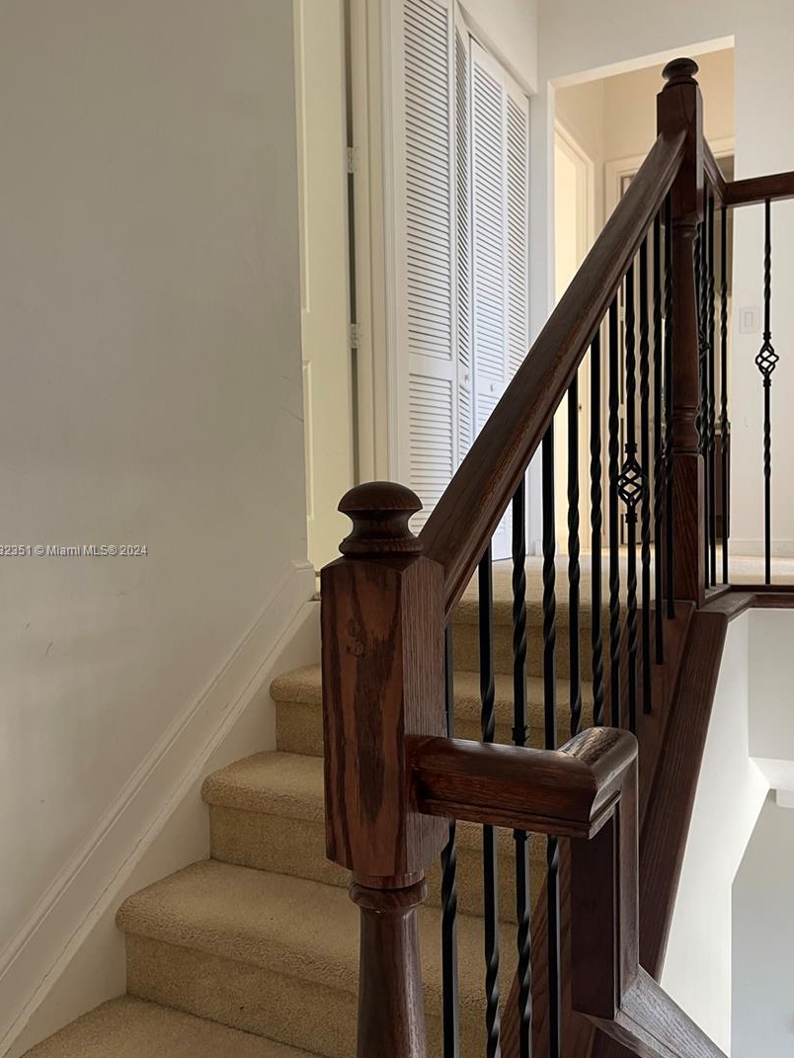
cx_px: 411
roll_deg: +1.2
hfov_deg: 49.8
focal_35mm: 28
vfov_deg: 63.4
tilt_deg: -2.4
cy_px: 551
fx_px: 856
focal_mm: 5.1
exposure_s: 1/60
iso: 125
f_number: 1.6
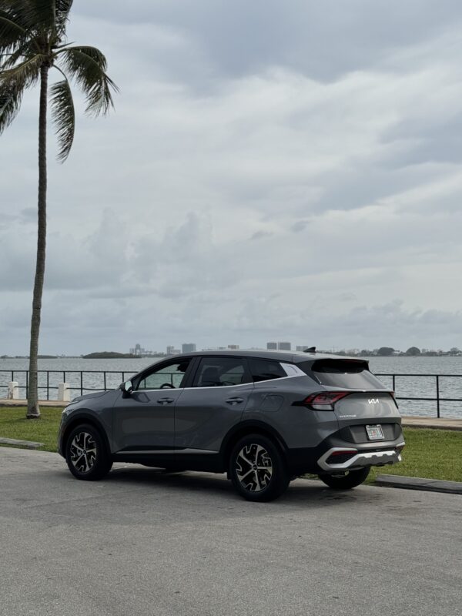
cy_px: 308
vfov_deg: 39.7
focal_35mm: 48
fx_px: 854
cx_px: 231
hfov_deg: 30.3
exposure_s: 1/6410
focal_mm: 6.86
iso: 64
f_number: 1.78
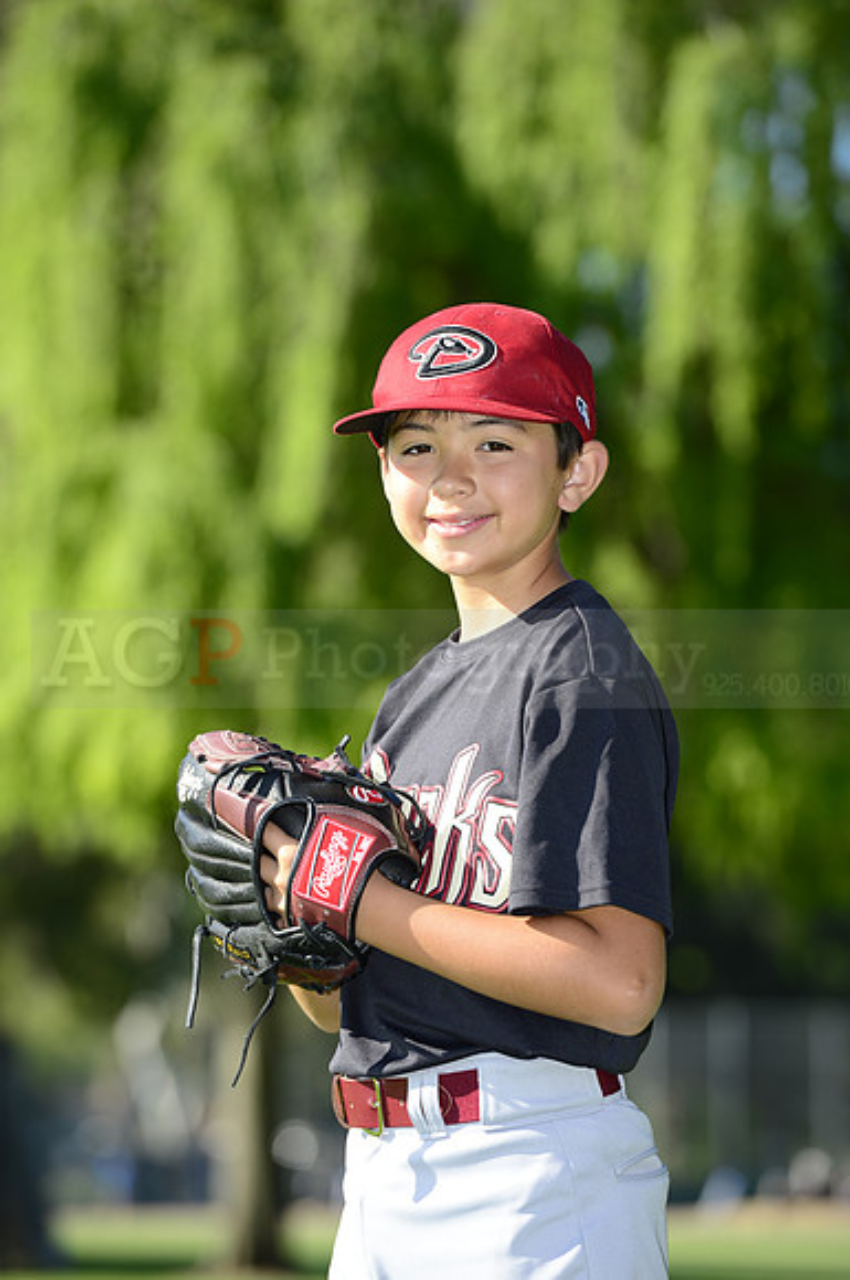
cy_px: 640
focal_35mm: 185
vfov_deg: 11.1
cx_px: 425
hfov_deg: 7.4
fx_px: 6571
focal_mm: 185
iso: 200
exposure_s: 1/500
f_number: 5.6
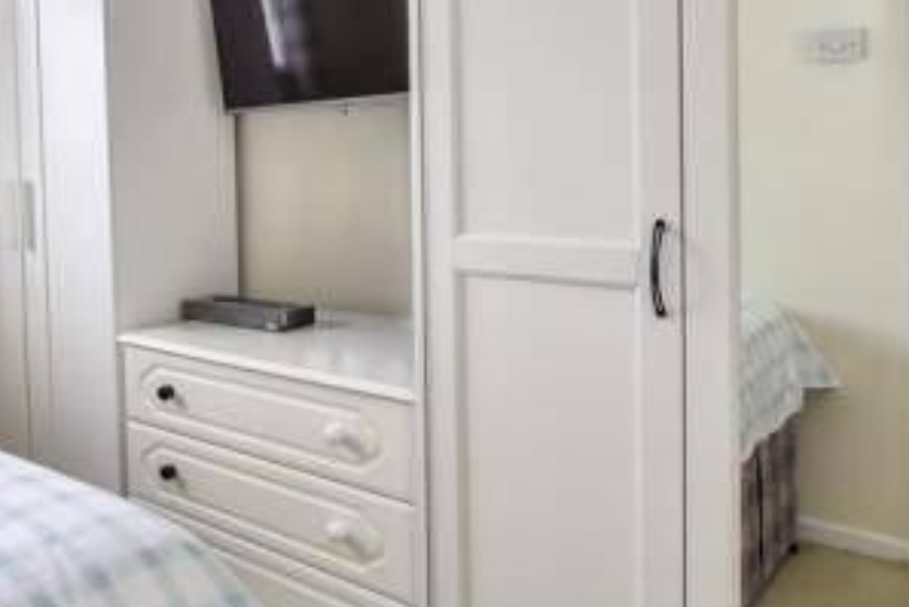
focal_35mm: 33
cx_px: 41
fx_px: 834
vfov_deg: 39.2
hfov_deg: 49.0
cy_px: 172
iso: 640
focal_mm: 10
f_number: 8
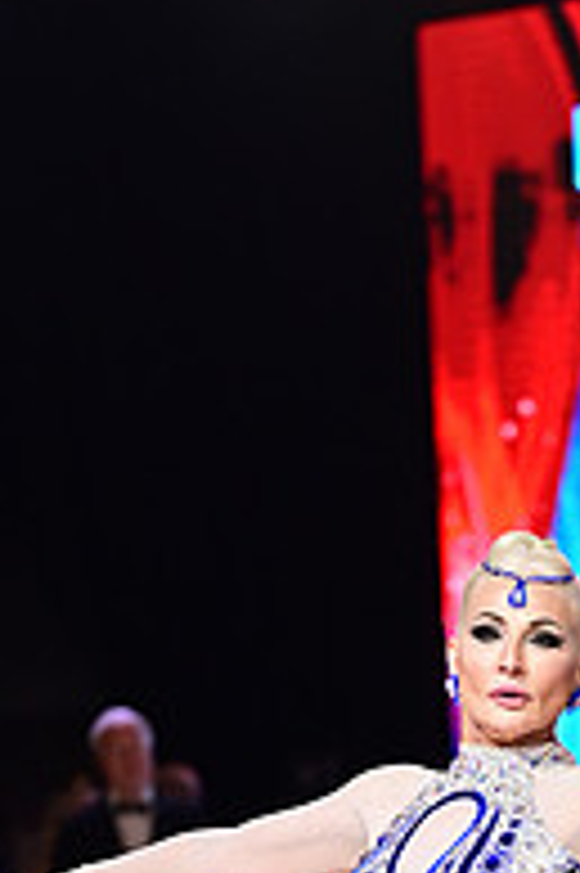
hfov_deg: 5.1
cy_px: 1202
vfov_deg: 7.6
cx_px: 616
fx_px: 6439
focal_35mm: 266
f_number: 2.8
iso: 1600
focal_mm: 89
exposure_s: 1/500
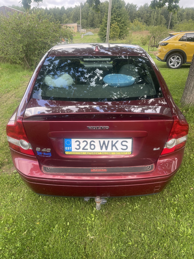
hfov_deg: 54.9
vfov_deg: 69.4
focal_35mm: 25
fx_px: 187
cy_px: 130
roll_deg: -0.8
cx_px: 97
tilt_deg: -28.2
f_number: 1.6
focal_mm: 5.1
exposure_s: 1/330
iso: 32
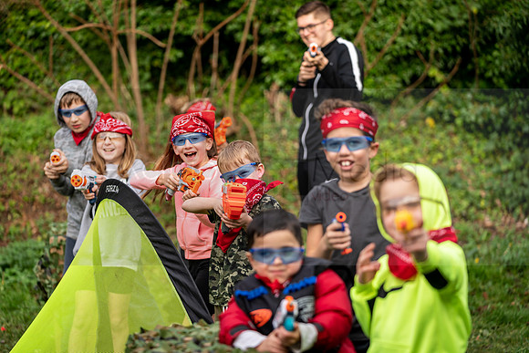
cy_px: 176
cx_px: 264
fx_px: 1602
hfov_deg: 18.8
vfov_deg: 12.6
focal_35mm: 109
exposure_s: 1/400
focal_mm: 109
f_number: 2.8
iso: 100
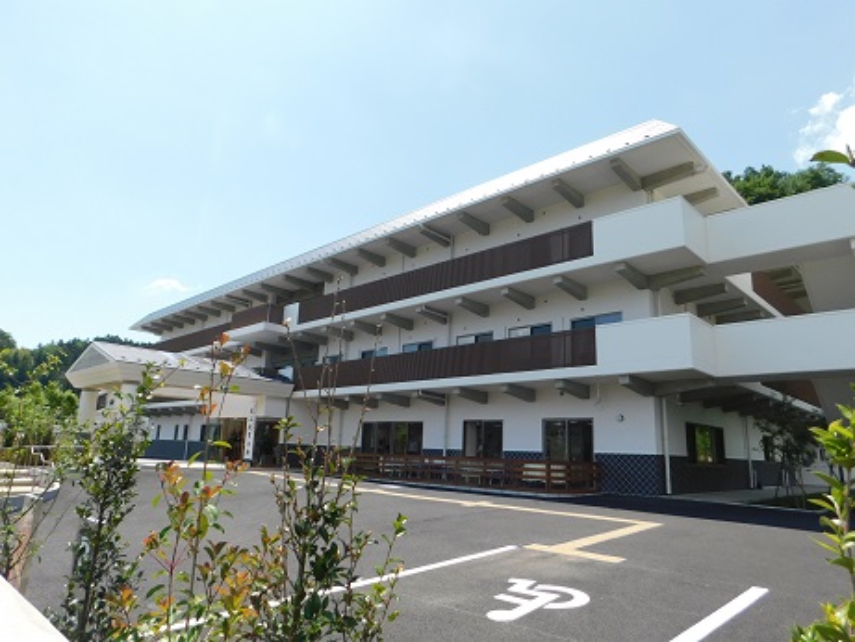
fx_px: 568
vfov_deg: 58.9
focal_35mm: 23
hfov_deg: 73.9
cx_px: 428
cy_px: 321
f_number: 3
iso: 125
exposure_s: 1/1250
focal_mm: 4
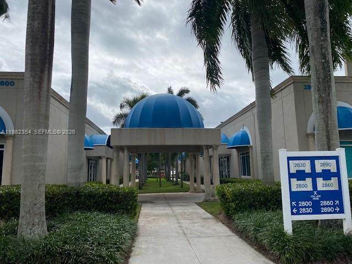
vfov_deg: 53.1
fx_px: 264
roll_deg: +0.9
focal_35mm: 26
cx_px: 176
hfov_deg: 67.3
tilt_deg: +8.0
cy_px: 132
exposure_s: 1/5747
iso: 32
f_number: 1.8
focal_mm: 4.25
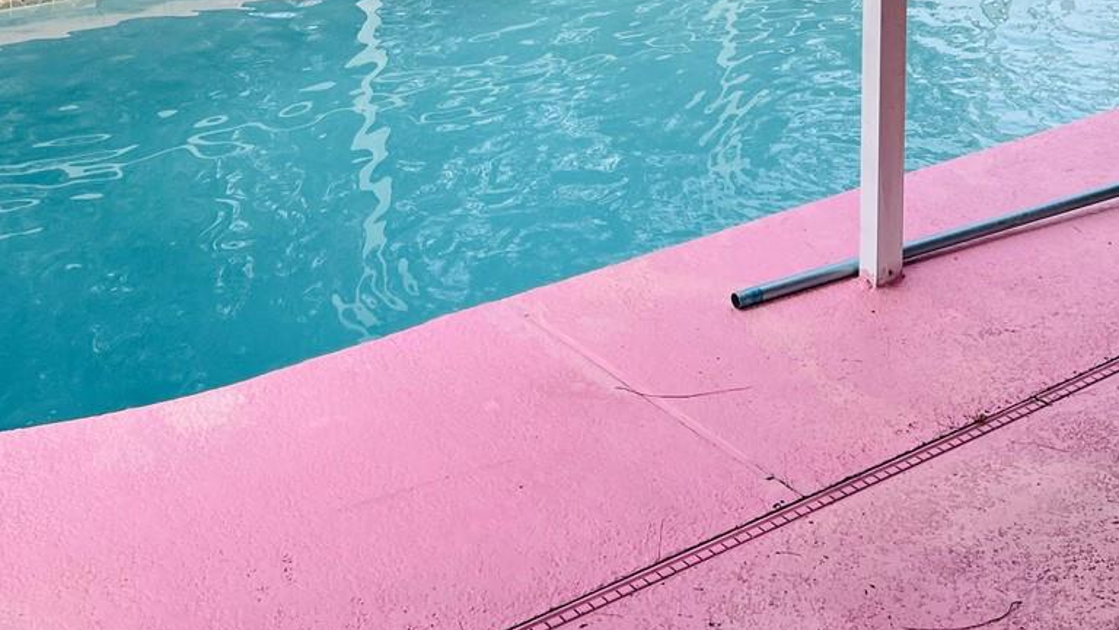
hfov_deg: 35.4
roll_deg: -0.1
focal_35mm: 59
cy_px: -191
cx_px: 629
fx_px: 1751
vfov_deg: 18.9
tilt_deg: -9.4
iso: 50
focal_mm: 5.7
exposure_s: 1/753
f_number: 1.5
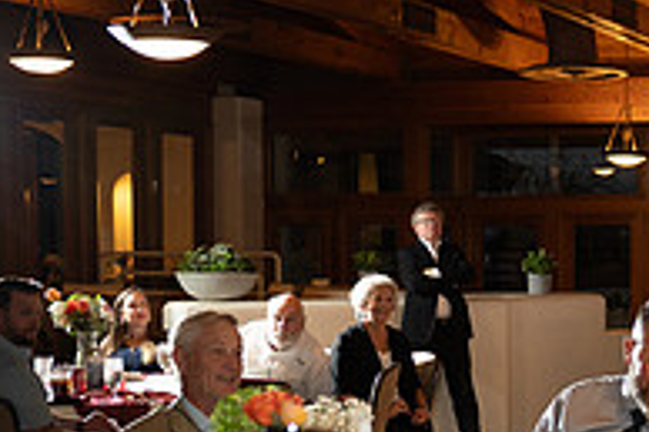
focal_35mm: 87
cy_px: 373
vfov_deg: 15.5
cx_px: 927
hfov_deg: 20.5
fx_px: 1567
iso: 1000
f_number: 2.8
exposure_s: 1/125
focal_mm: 29.1
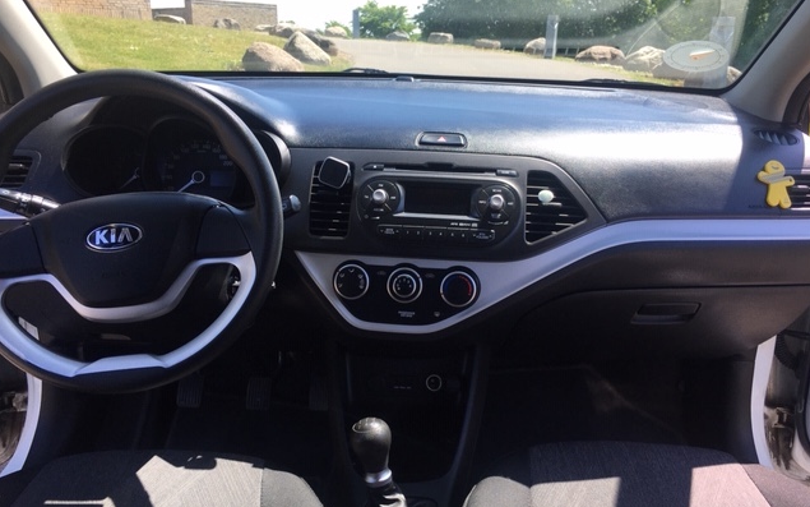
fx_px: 684
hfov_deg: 61.2
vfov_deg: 40.6
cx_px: 407
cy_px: 258
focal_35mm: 31
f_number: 2.2
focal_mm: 4.15
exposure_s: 1/342
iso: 25
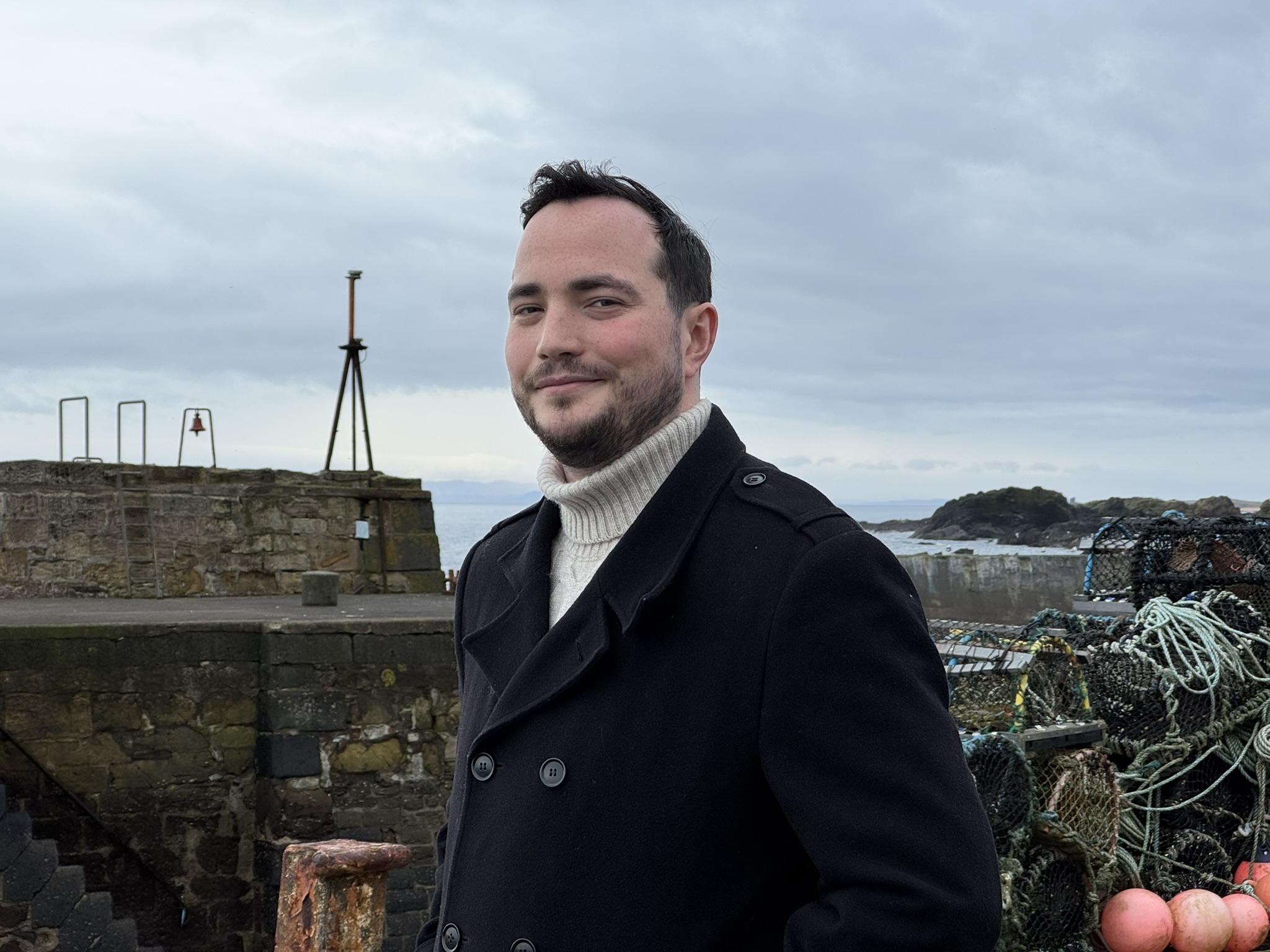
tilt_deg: +1.4
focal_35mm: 77
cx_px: 635
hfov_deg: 25.3
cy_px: 476
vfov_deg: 19.1
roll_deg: -0.3
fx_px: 2825
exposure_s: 1/309
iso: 25
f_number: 2.8
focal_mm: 9
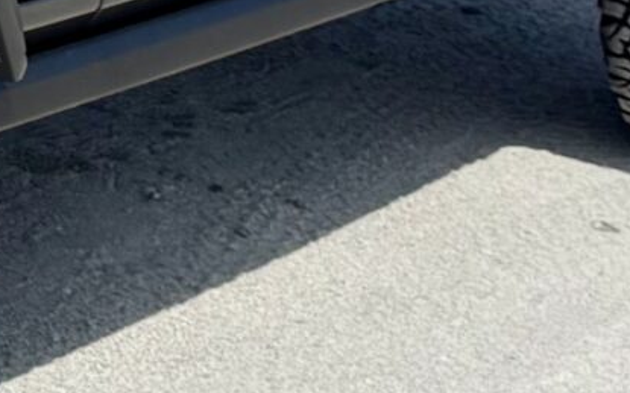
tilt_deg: -9.7
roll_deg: -1.2
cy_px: -404
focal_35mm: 157
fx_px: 2695
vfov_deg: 8.0
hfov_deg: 11.6
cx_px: -726
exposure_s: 1/6711
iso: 80
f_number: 1.78
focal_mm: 6.76
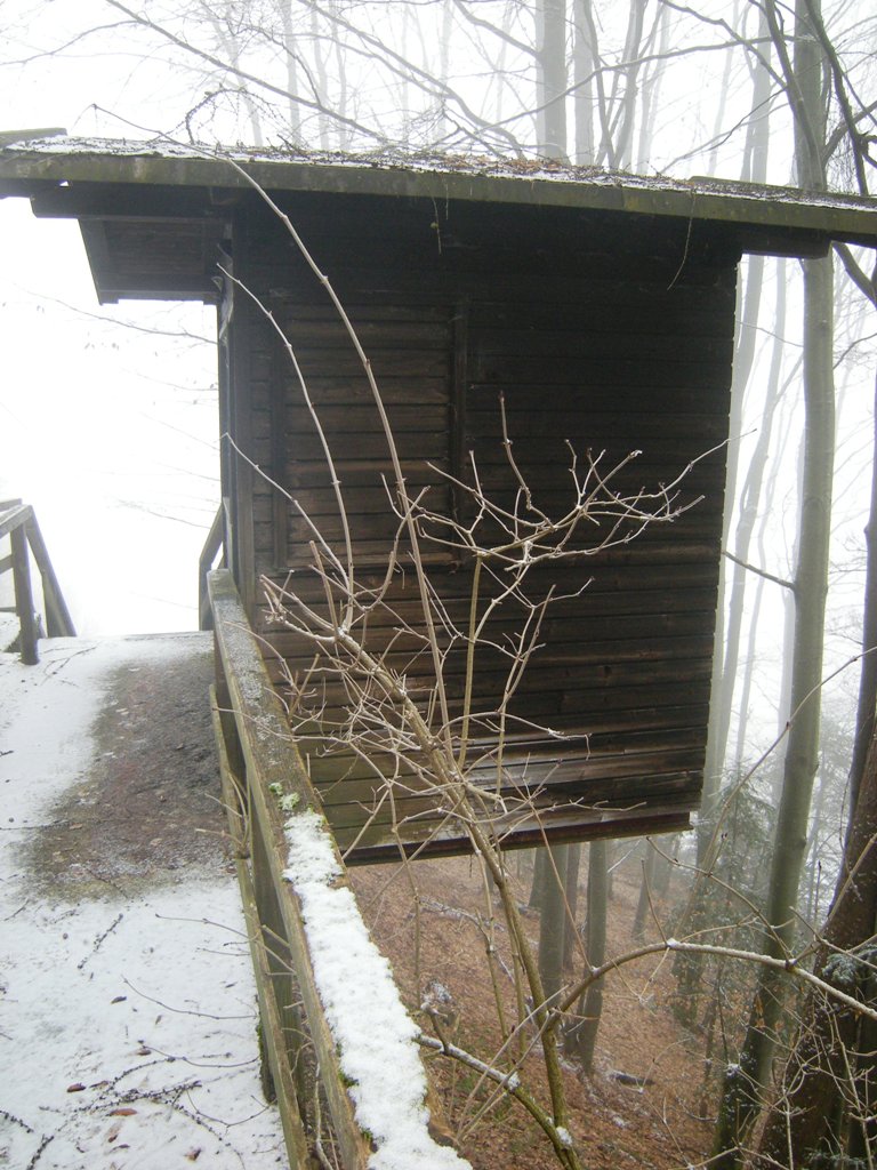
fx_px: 946
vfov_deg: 63.4
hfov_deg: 49.7
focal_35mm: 28
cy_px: 585
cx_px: 438
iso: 134
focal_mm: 4.7
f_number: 2.8
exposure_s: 1/58.5
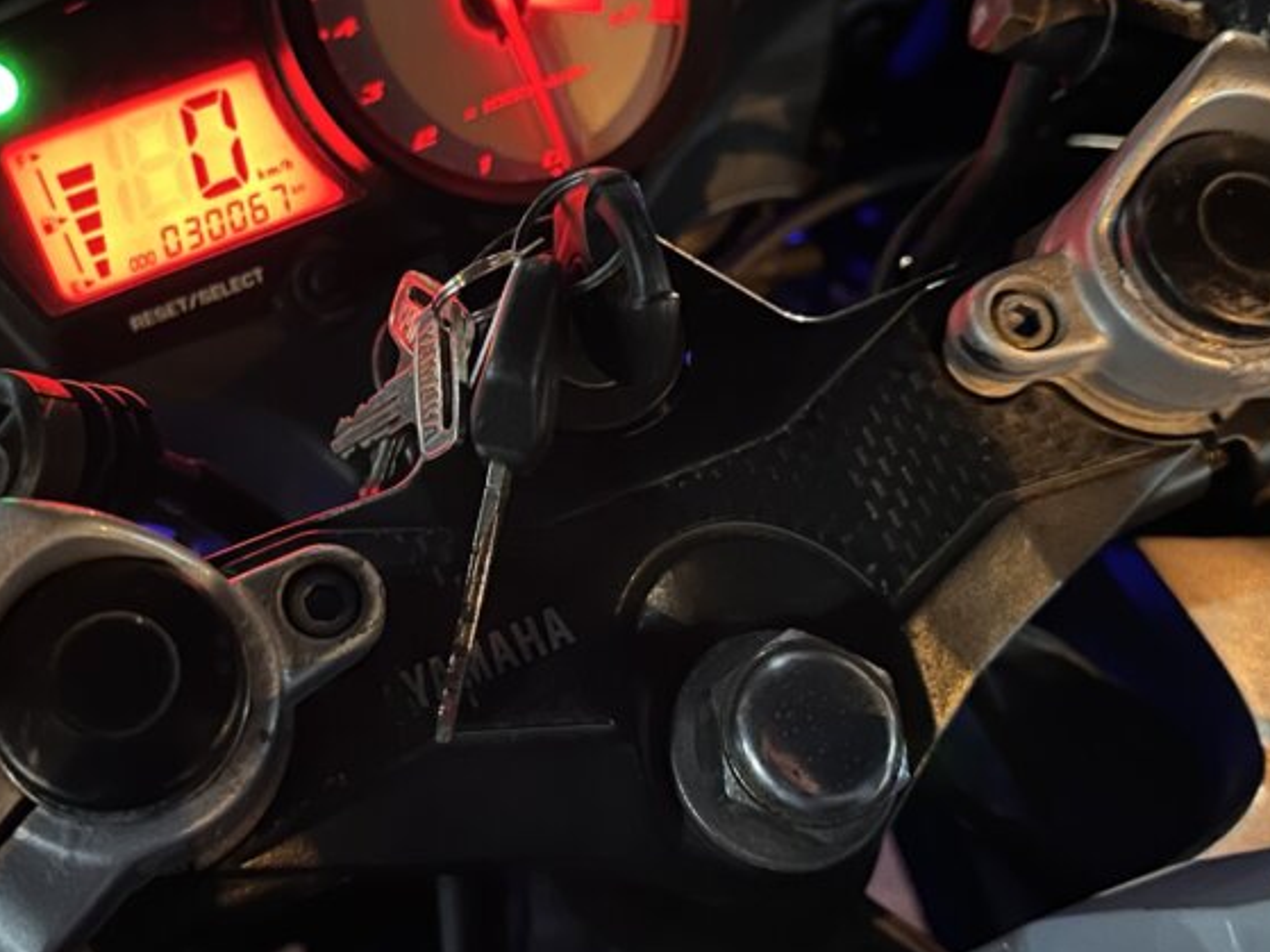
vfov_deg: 32.8
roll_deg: -8.2
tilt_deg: -41.0
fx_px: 1614
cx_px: 463
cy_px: 416
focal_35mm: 44
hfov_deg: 42.6
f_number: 1.78
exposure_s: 1/9
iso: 1250
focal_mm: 6.86
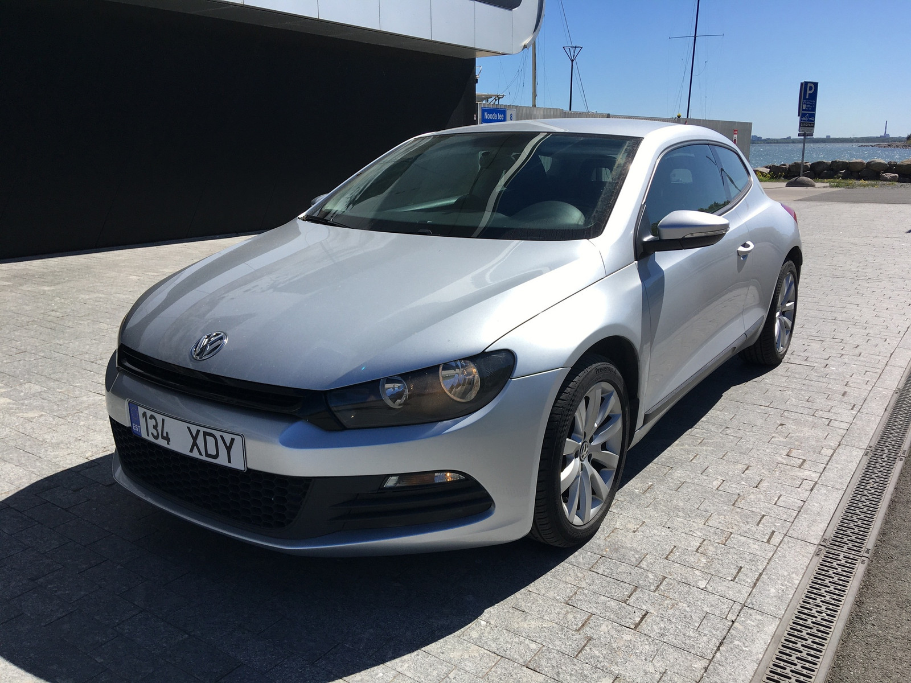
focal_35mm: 29
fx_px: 763
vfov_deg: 48.2
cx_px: 456
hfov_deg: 61.7
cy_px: 342
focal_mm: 4.15
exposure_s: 1/2024
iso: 25
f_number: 2.2
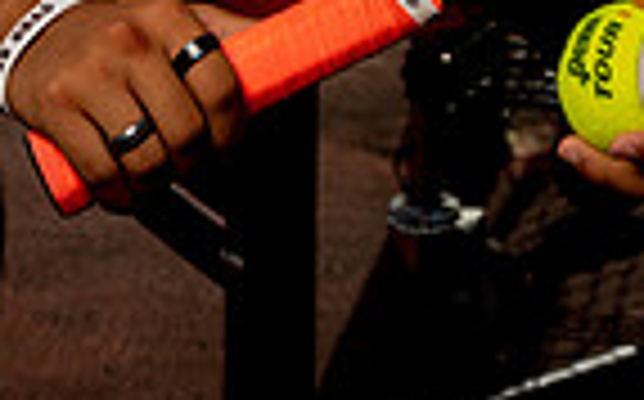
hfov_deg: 10.0
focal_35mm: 209
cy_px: -544
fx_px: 3664
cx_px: 414
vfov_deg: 6.0
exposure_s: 1/250
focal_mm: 65
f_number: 6.3
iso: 50
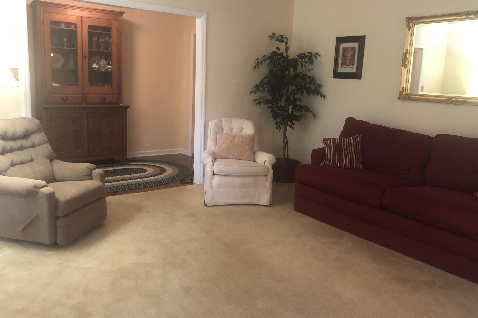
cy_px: 139
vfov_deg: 43.5
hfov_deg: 61.9
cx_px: 240
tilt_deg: -9.6
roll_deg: -2.3
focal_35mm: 30
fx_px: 398
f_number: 1.8
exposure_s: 1/15
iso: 80
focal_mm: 4
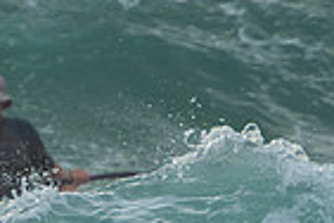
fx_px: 22933
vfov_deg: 0.6
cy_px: 300
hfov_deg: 0.8
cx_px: 230
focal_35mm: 2472
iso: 320
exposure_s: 1/1000
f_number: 5.6
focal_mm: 400
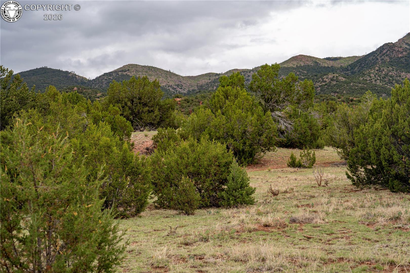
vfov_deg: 19.5
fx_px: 797
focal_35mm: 70
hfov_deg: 28.8
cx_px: 205
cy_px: 136
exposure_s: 1/160
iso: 200
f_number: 5
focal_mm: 70
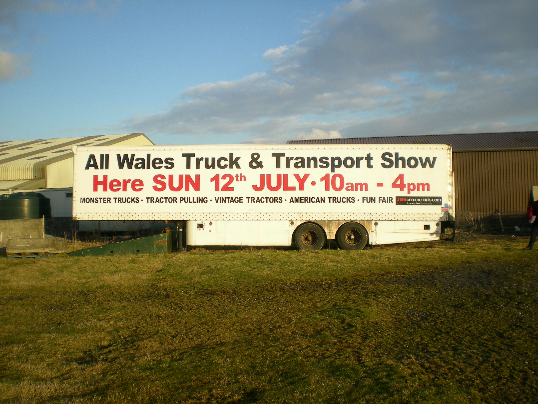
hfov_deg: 49.0
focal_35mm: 38
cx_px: 269
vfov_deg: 37.7
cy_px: 202
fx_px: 591
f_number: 4.6
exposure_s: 1/266
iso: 50
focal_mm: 6.3
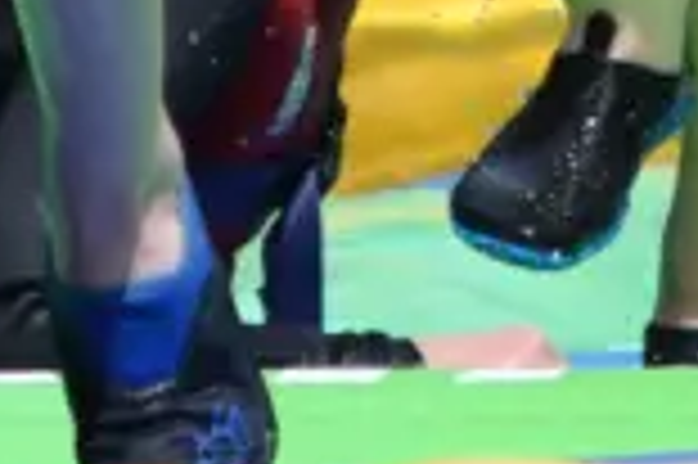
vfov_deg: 0.4
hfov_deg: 0.7
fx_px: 60545
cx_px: 446
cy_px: -1171
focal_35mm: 3126
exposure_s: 1/1600
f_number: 6.3
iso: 400
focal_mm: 260
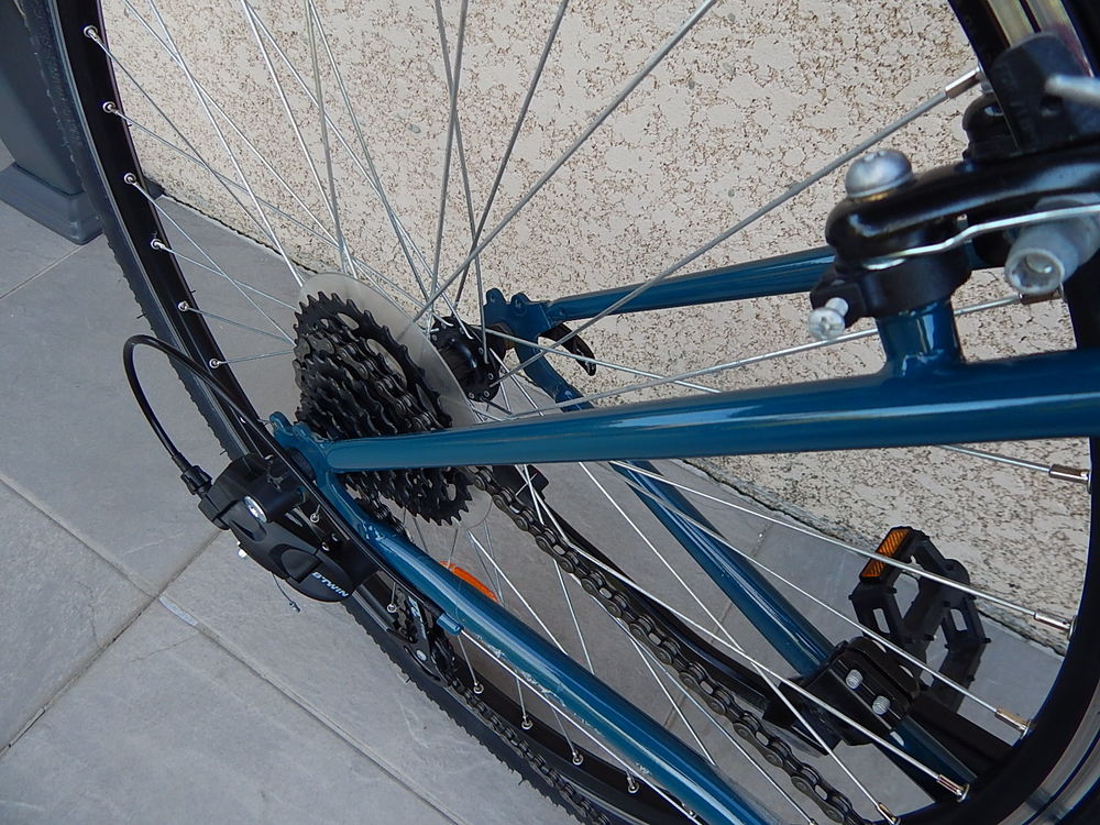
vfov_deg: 58.9
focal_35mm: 23
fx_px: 731
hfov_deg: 73.9
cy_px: 412
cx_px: 550
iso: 125
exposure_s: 1/125
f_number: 3
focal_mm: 4
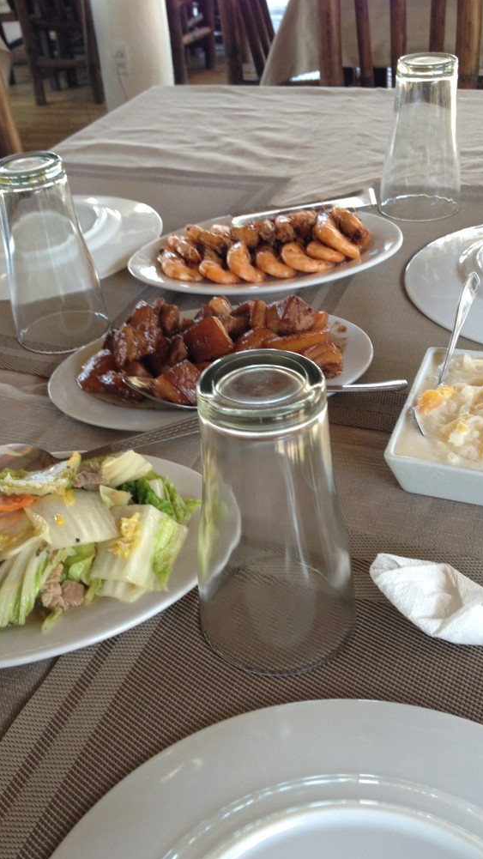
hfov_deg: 30.4
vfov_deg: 51.6
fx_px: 888
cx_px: 204
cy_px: 438
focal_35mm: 39
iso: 64
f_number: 2.4
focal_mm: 4.28
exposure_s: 1/60
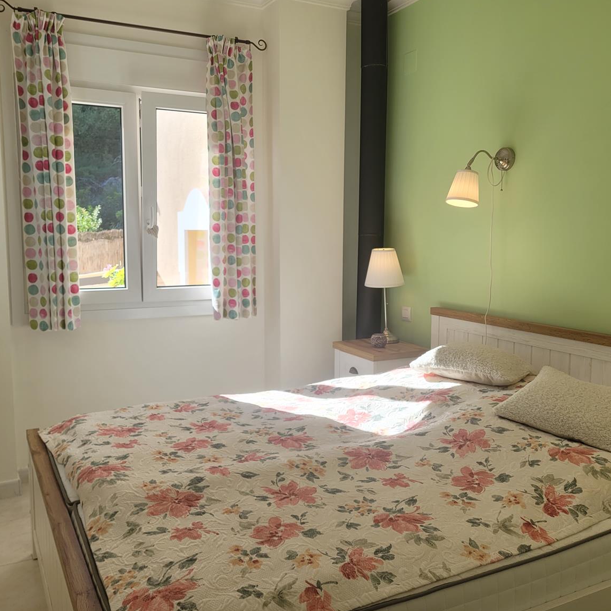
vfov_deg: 52.5
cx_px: 273
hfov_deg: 52.4
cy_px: 304
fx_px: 619
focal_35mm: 31
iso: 40
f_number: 1.8
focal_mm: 5.4
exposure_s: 1/503
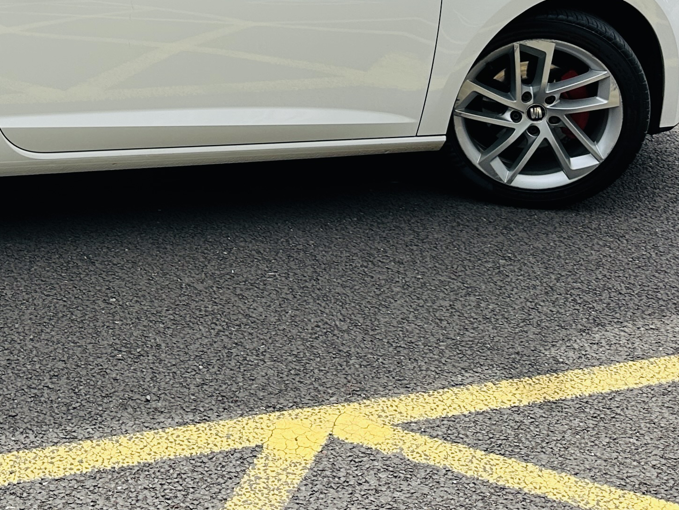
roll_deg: -2.4
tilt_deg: -14.3
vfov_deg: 20.9
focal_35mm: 67
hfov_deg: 27.6
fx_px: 1314
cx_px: 37
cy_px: -43
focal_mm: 6.86
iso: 80
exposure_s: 1/3058
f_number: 1.78
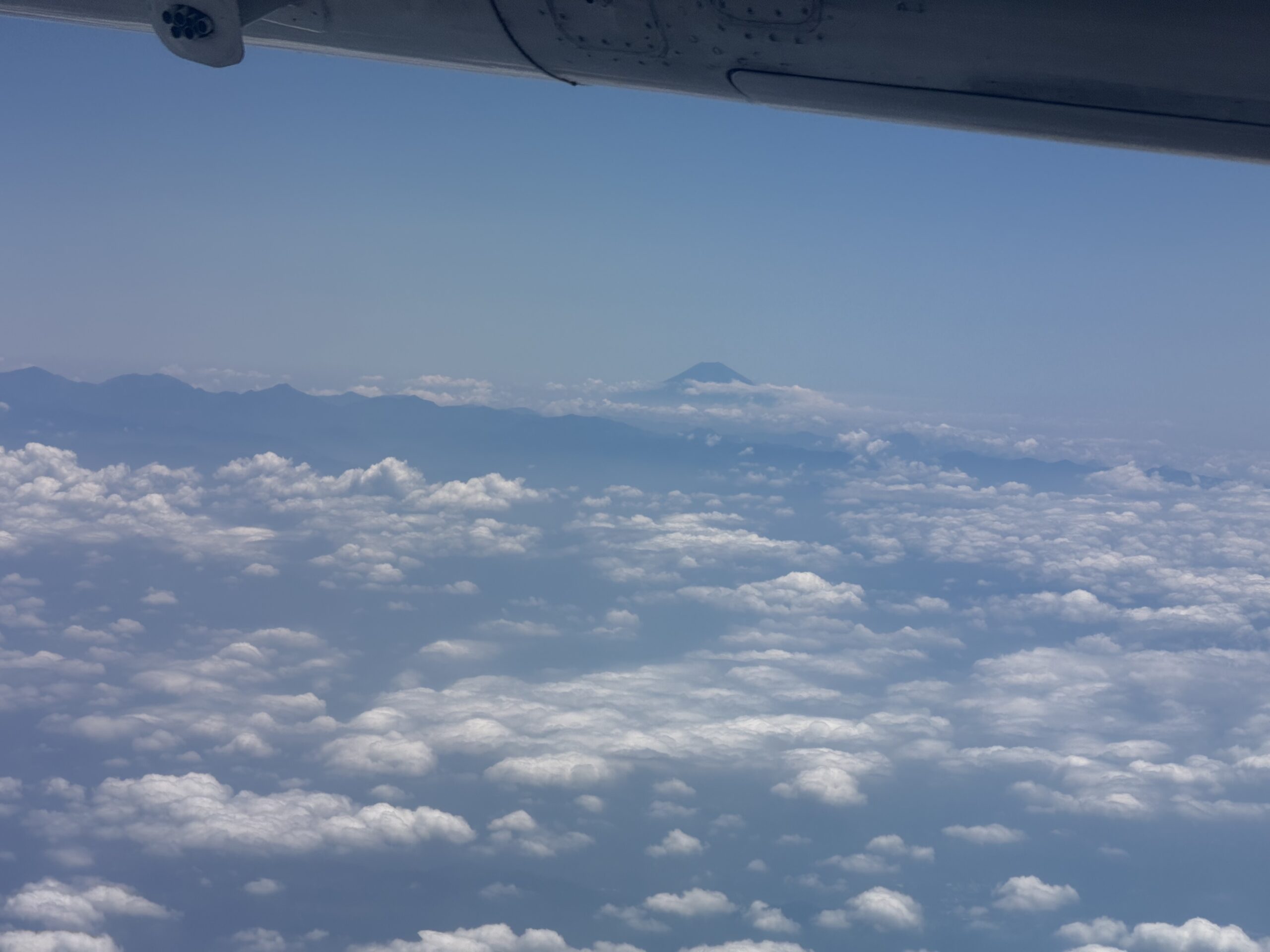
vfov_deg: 12.3
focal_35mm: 120
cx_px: 635
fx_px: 4403
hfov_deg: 16.4
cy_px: 476
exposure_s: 1/3344
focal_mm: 15.66
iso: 40
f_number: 2.8
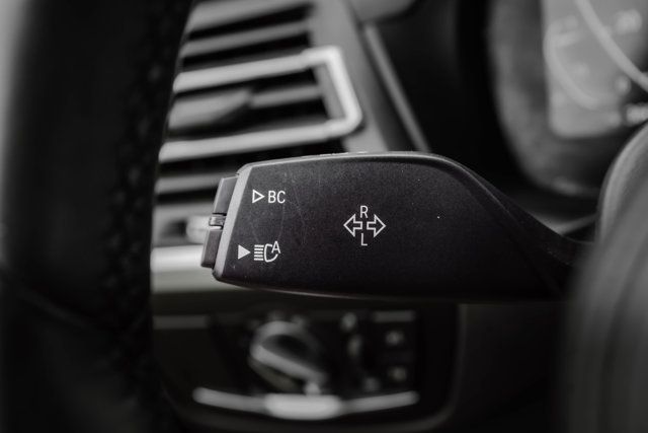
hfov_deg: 36.2
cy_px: 216
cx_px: 324
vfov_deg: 24.6
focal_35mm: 55
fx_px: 990
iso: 640
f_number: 7.1
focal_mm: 55
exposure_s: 1/200
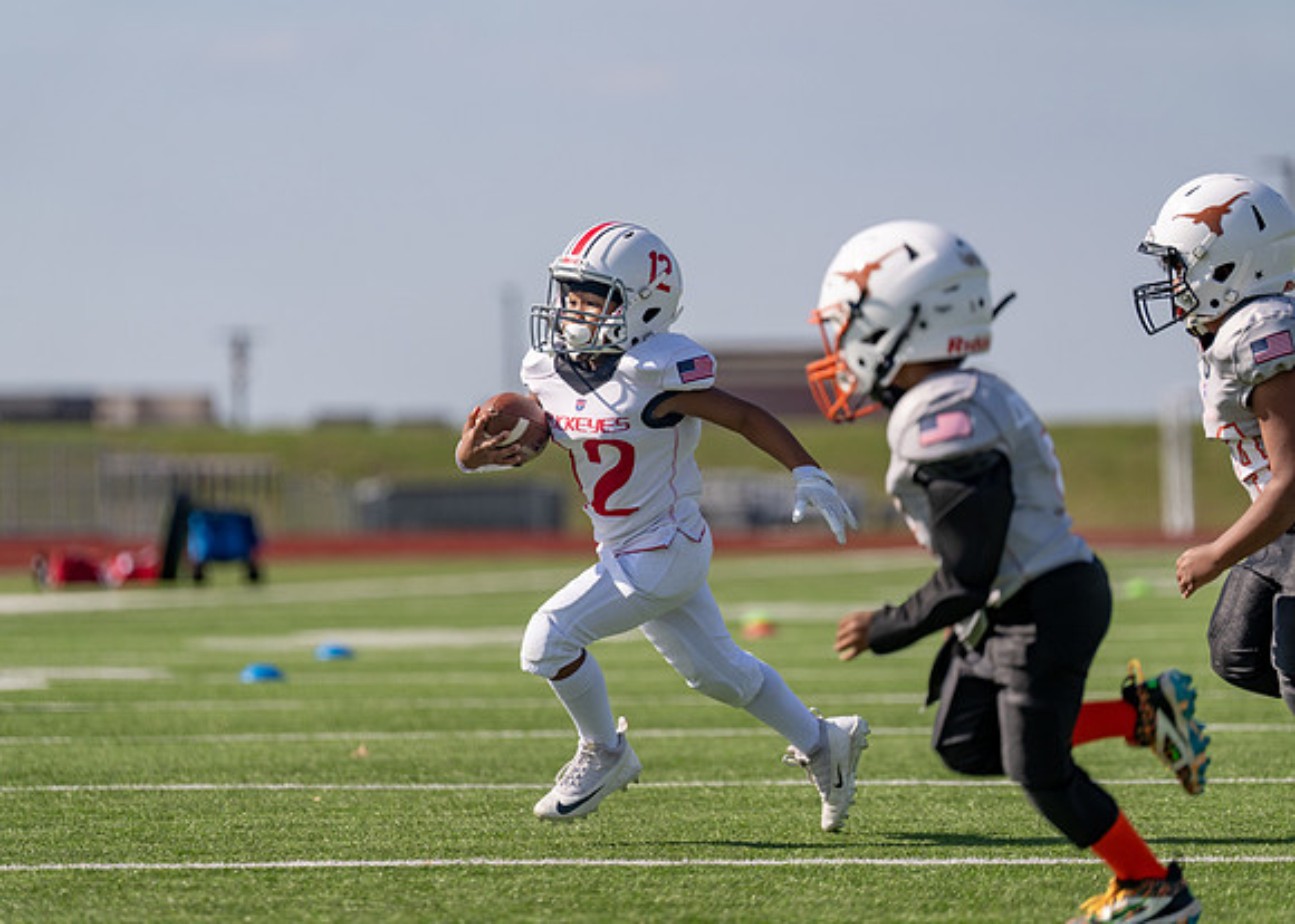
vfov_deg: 5.7
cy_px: 462
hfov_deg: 8.0
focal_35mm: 250
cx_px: 648
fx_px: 9209
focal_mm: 239
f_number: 4
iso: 160
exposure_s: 1/3200
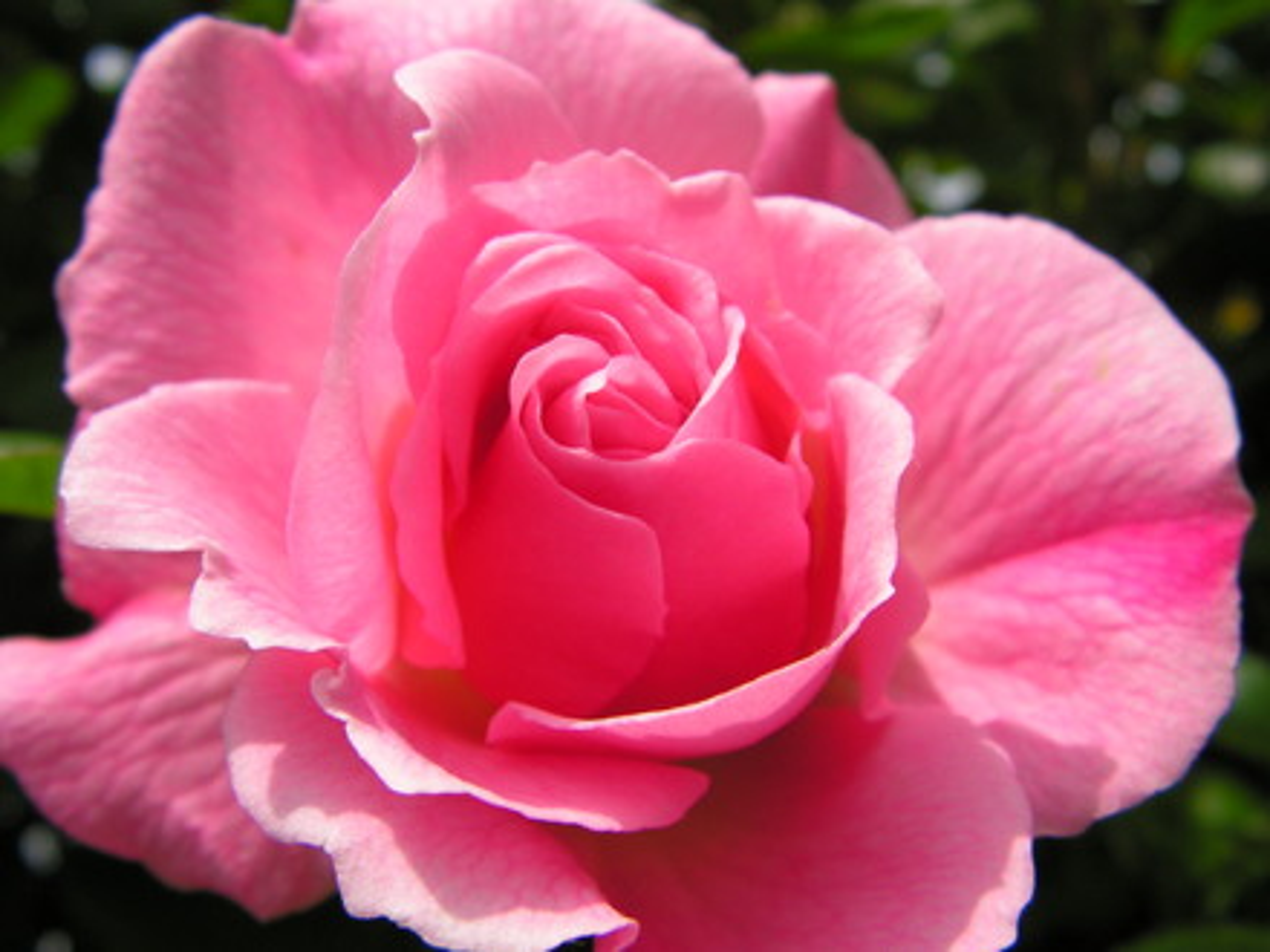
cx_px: 635
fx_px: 1321
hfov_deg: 51.4
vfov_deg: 39.7
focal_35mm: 36
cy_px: 476
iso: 64
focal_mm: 6
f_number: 4.8
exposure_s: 1/400
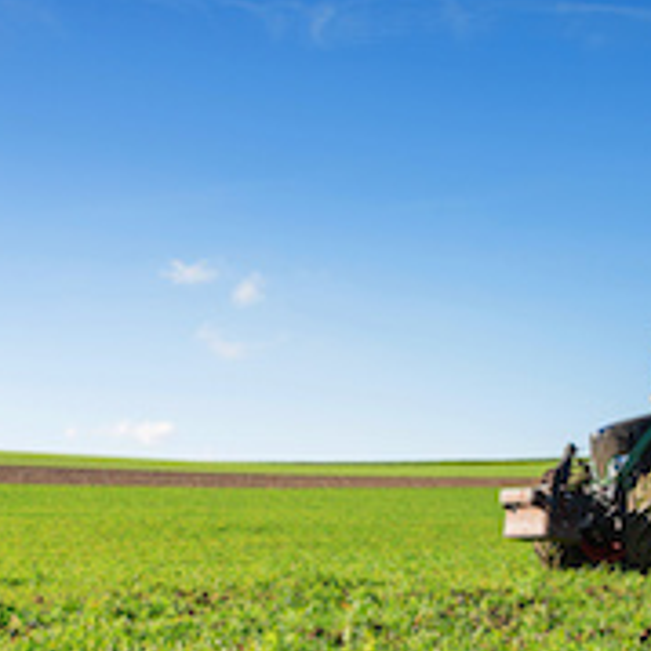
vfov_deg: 17.3
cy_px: 518
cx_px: 427
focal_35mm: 100
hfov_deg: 17.4
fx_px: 2128
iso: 100
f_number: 6.3
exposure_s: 1/200
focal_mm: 35
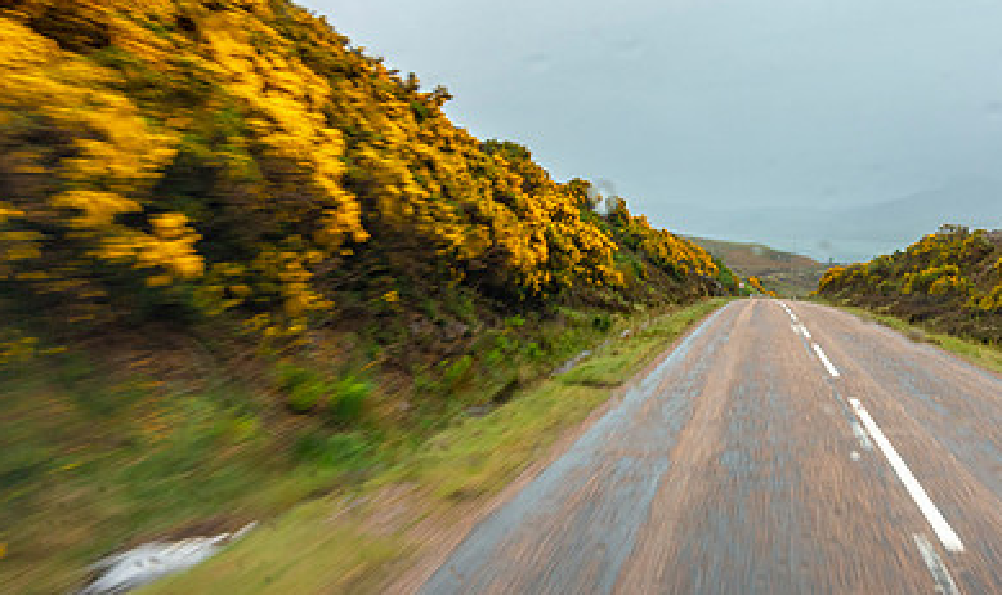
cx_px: 734
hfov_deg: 51.4
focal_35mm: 37
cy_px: 272
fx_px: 996
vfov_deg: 33.2
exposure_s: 1/80
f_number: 8
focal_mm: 8.8
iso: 125
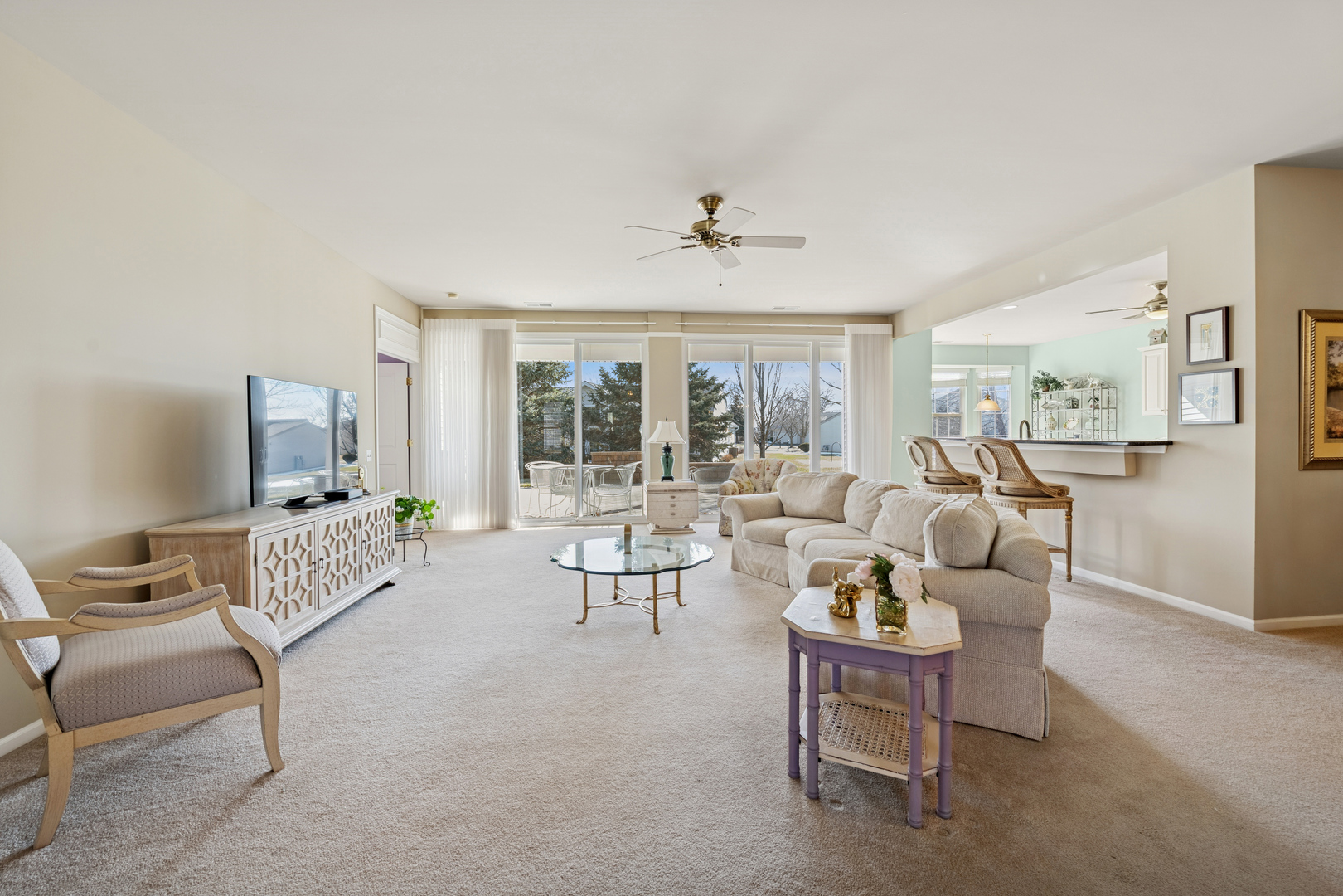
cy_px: 448
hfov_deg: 104.3
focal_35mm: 14
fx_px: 522
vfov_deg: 81.2
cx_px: 672
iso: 200
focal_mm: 14
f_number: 8
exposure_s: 1/25
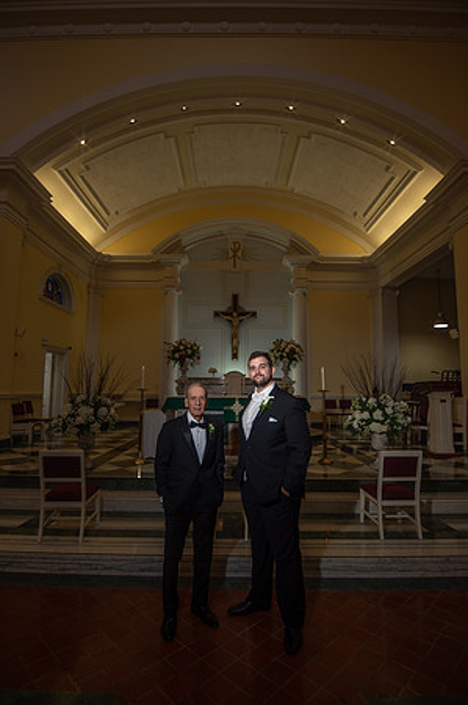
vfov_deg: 87.0
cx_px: 234
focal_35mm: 19
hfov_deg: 64.4
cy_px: 352
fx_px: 371
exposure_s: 1/125
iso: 200
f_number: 4
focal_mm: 19
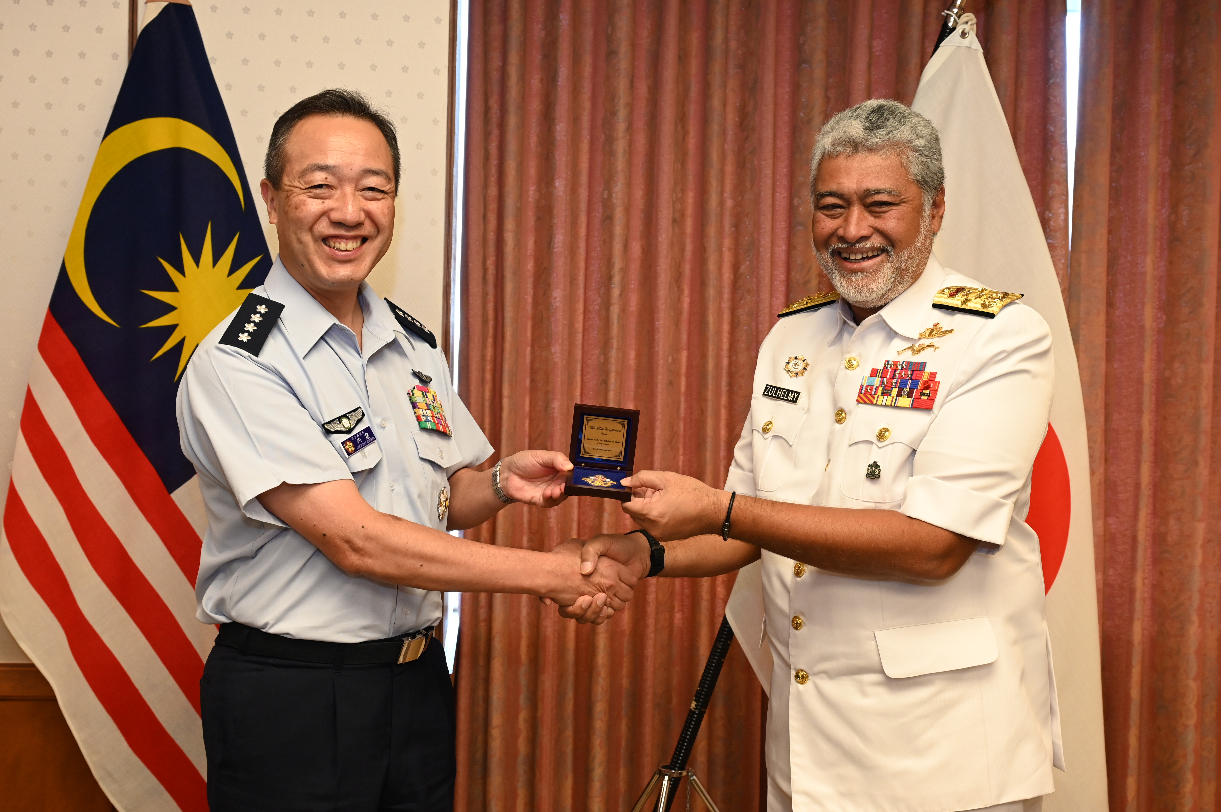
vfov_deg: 31.9
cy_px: 406
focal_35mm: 42
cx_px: 610
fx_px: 1424
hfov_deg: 46.4
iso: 2000
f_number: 5.6
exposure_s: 1/125
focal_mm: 42
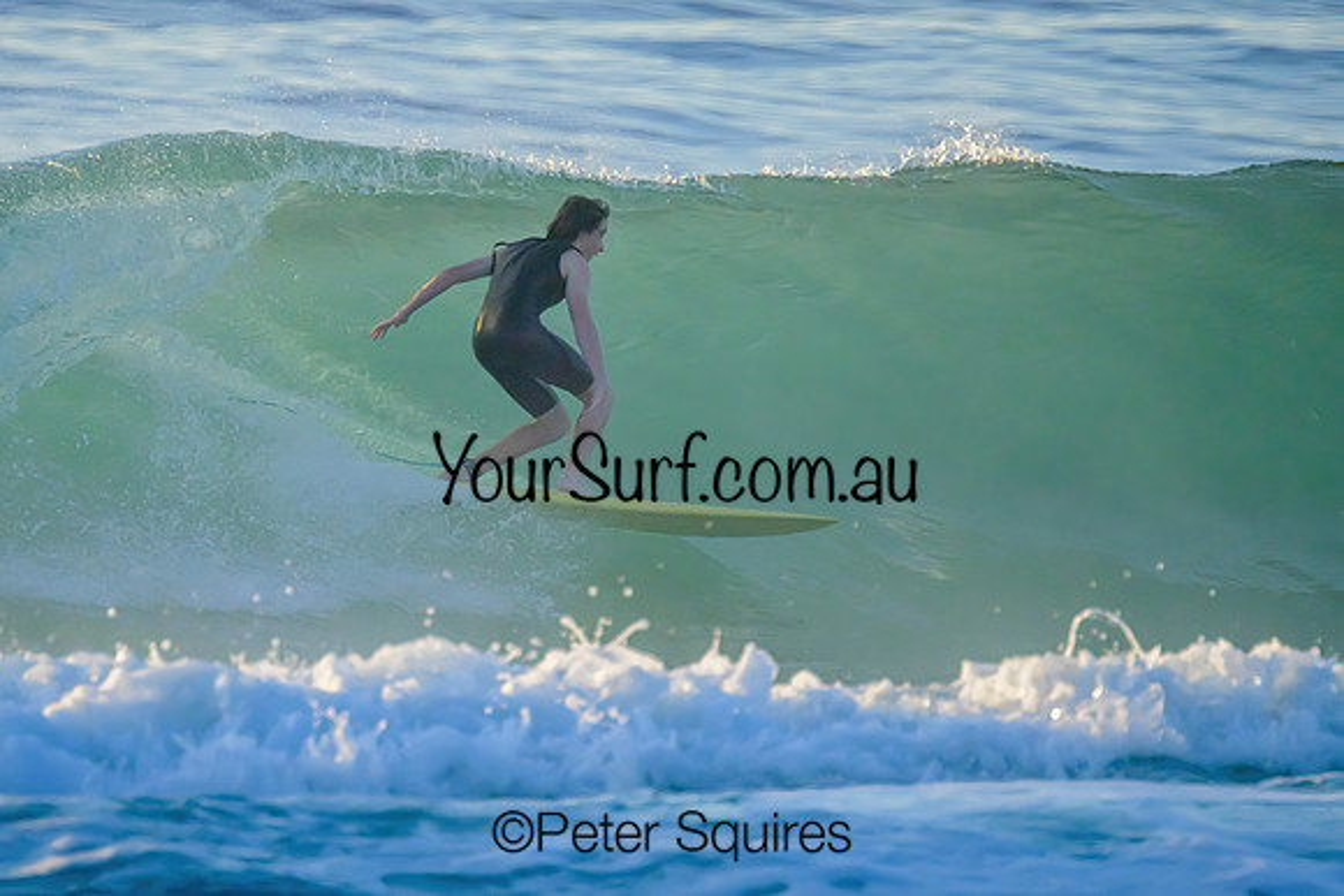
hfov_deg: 1.9
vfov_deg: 1.3
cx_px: 542
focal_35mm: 1089
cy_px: 345
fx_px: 40674
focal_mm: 800
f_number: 11
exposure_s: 1/1600
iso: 1600
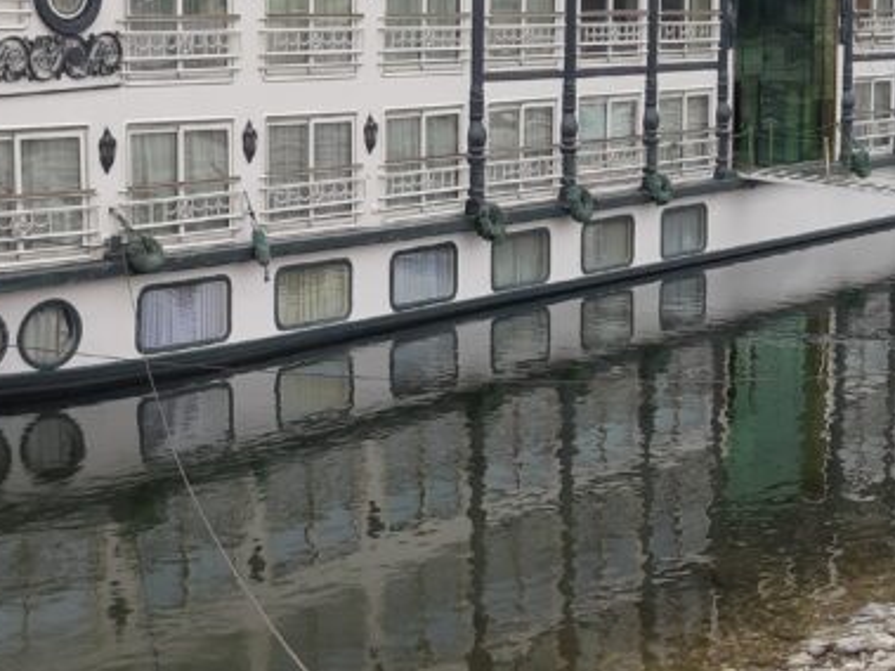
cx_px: 191
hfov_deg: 26.2
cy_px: 274
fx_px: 1887
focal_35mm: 73
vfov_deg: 20.1
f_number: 1.7
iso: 40
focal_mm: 3.93
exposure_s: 1/437
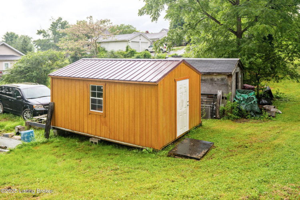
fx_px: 242
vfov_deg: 45.0
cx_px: 150
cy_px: 100
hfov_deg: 63.7
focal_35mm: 29
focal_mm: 29
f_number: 4
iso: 125
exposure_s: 1/50
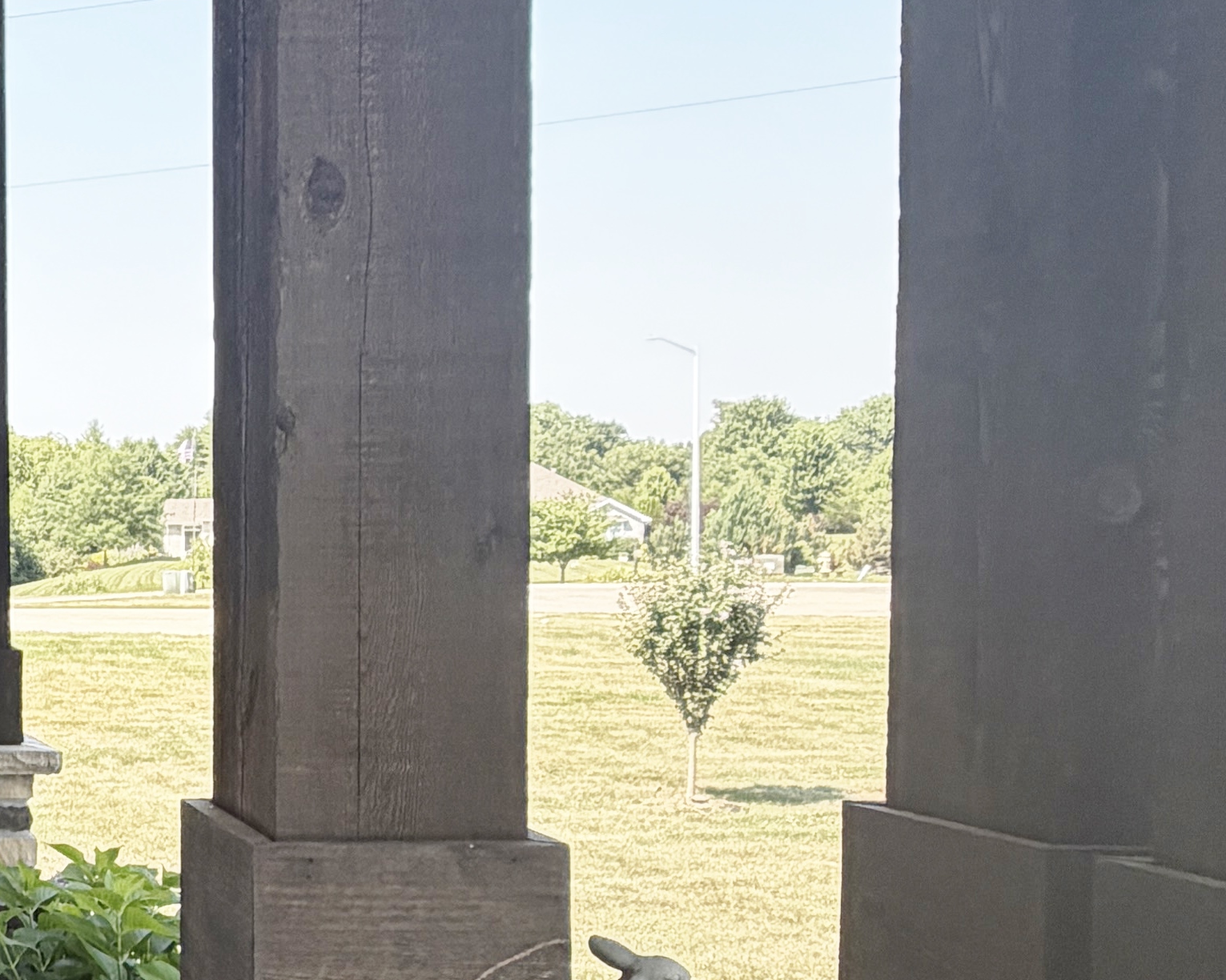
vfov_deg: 29.6
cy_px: 601
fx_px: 1850
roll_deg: +0.7
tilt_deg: -1.4
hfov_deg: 28.1
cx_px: -481
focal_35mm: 51
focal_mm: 2.22
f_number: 2.2
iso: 50
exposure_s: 1/383
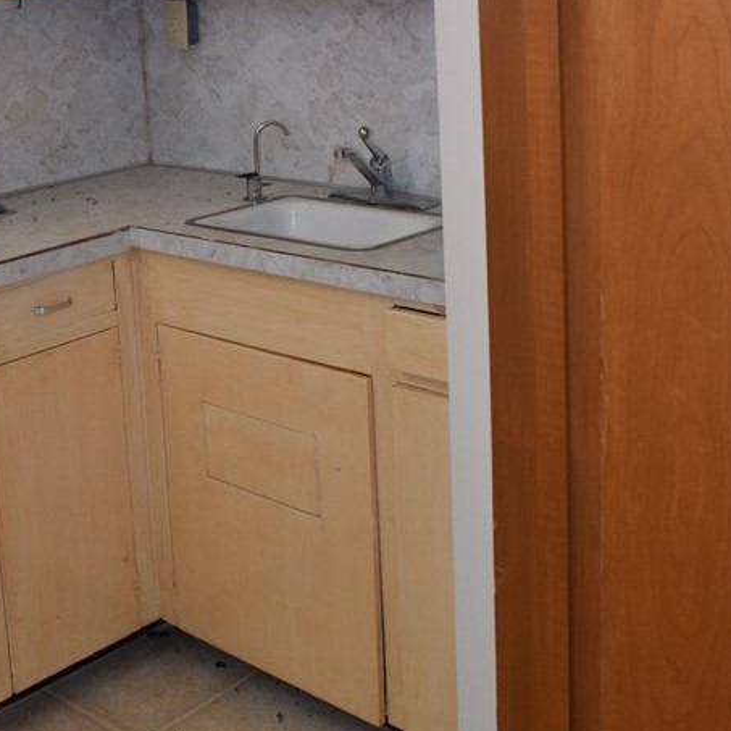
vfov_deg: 30.2
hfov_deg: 30.8
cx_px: 228
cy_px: 119
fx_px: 1314
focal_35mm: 55
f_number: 5
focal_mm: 18
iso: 800
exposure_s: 1/100
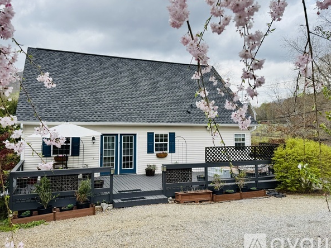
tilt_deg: +2.9
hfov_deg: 65.2
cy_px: 116
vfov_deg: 51.3
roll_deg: -0.6
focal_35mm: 27
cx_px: 148
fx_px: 258
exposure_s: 1/1131
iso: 80
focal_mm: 6.76
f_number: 1.78
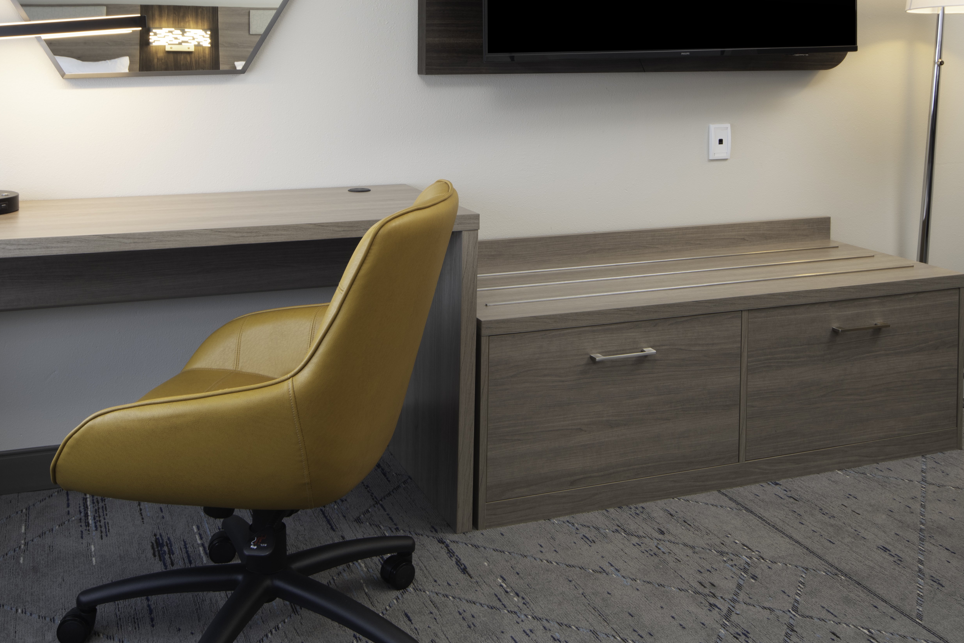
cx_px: 449
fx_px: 1071
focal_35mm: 40
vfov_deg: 32.9
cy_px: 186
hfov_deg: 48.4
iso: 100
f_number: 11
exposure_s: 1/2.5
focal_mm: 24
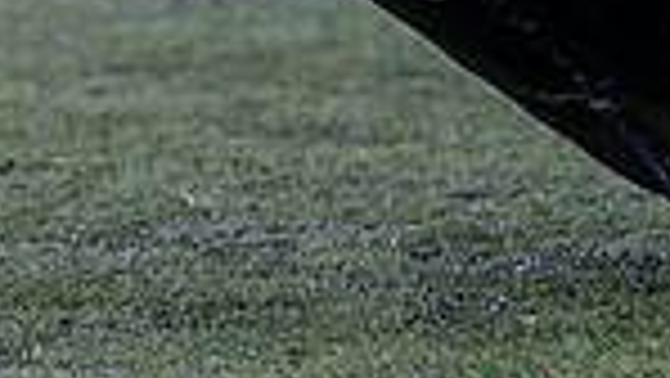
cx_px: 637
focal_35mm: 751
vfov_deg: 1.6
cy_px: -574
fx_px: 13349
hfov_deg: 2.9
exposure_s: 1/1250
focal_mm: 140
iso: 500
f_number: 3.2
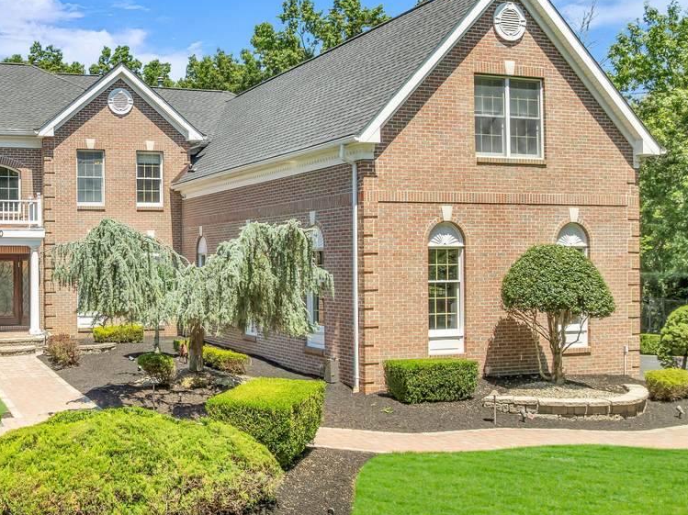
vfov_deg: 35.1
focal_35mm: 41
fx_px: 814
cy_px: 266
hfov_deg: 43.5
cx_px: 129
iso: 100
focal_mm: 12.29
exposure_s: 1/1000
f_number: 2.8
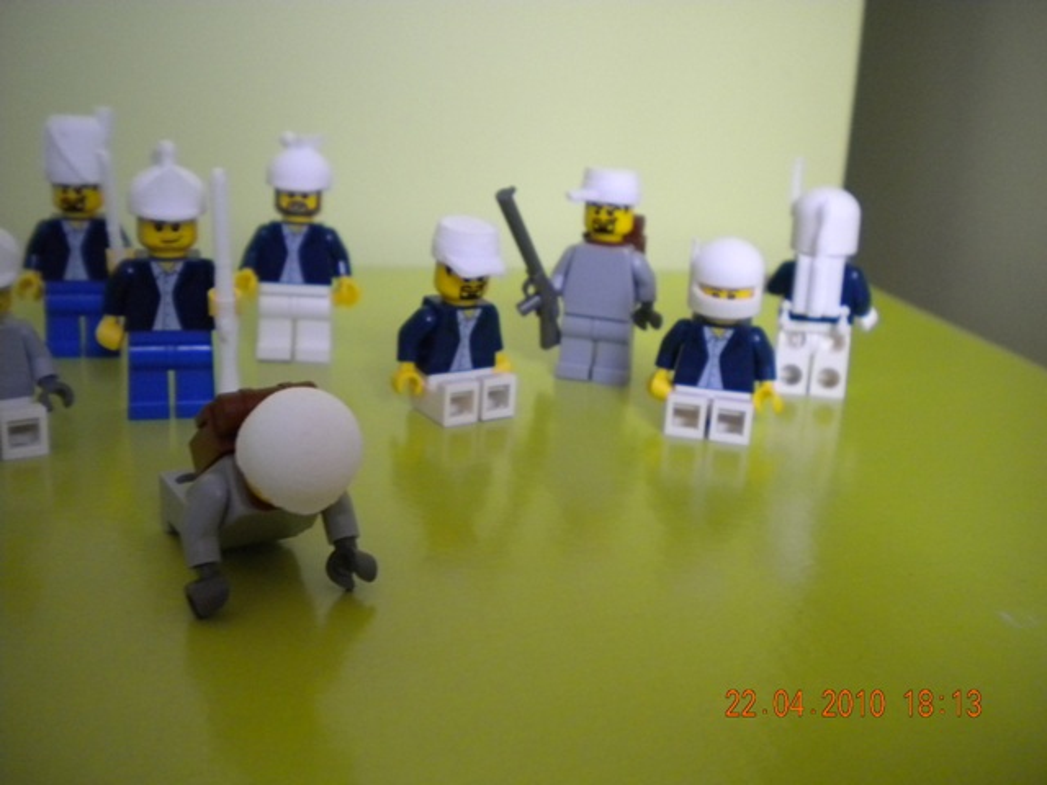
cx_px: 524
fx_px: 1059
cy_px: 392
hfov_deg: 52.6
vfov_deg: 40.7
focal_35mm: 35
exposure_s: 1/32.2
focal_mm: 6.3
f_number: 3.1
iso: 400
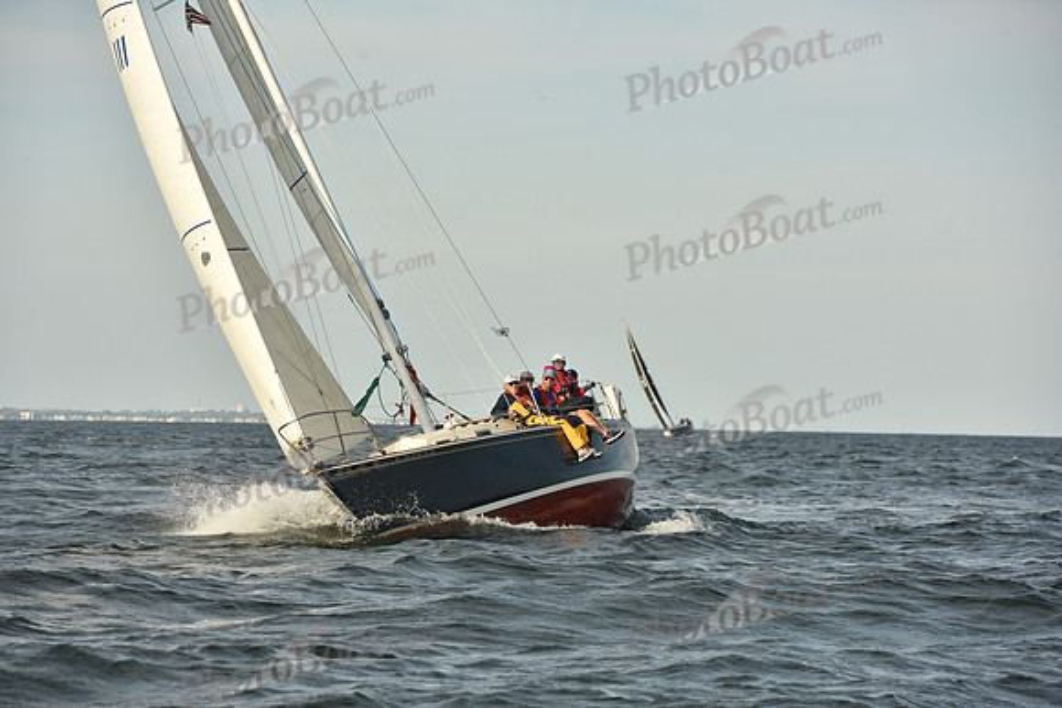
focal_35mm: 175
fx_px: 5163
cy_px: 354
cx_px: 531
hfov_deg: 11.7
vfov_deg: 7.9
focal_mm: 175
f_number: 8
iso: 250
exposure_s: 1/800
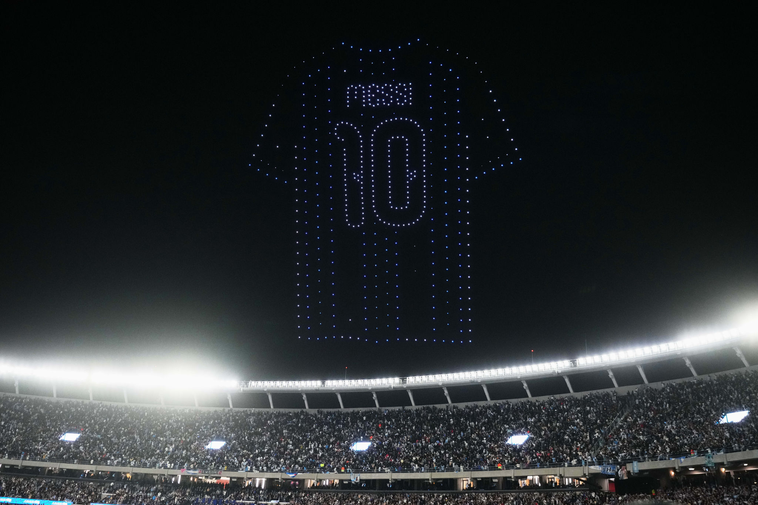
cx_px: 379
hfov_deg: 61.9
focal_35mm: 30
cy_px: 252
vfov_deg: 43.6
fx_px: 632
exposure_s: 1/640
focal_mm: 30
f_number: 2.8
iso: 3200
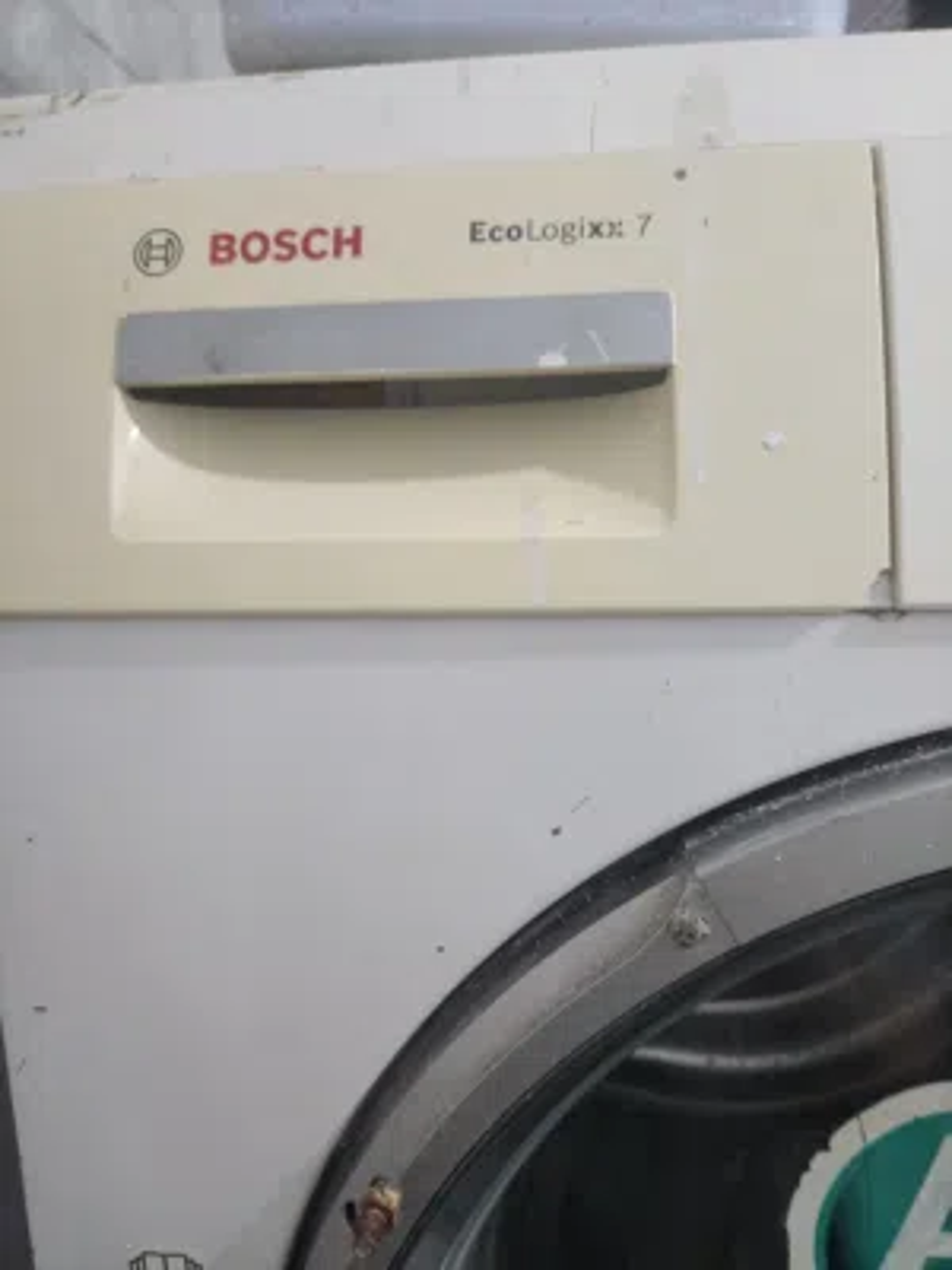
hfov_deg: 58.9
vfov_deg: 73.9
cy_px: 635
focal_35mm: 23
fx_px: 843
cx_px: 476
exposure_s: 1/100
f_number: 1.8
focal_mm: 5.4
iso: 640
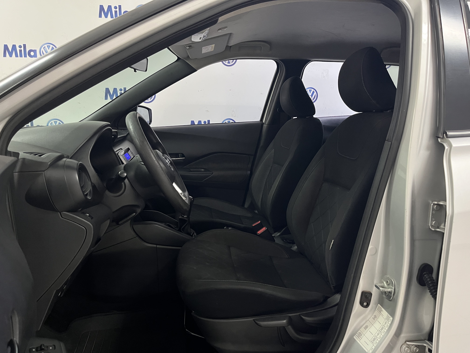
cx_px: 235
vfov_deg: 53.1
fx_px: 353
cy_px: 176
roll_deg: -0.2
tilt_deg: -10.0
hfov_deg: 67.3
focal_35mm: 26
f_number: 1.6
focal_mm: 5.1
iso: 500
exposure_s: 1/60
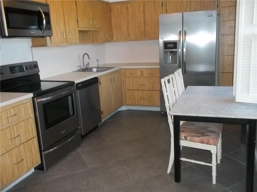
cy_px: 96
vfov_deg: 44.2
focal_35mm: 32
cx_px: 128
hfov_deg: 56.8
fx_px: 238
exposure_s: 1/30
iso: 250
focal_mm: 5.7
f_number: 2.9
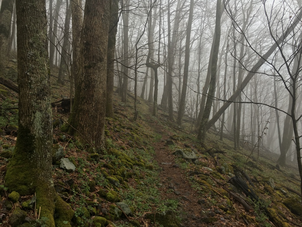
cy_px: 114
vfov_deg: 48.2
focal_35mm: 29
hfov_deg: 61.7
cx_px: 151
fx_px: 253
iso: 25
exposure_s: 1/136
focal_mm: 4.15
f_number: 2.2
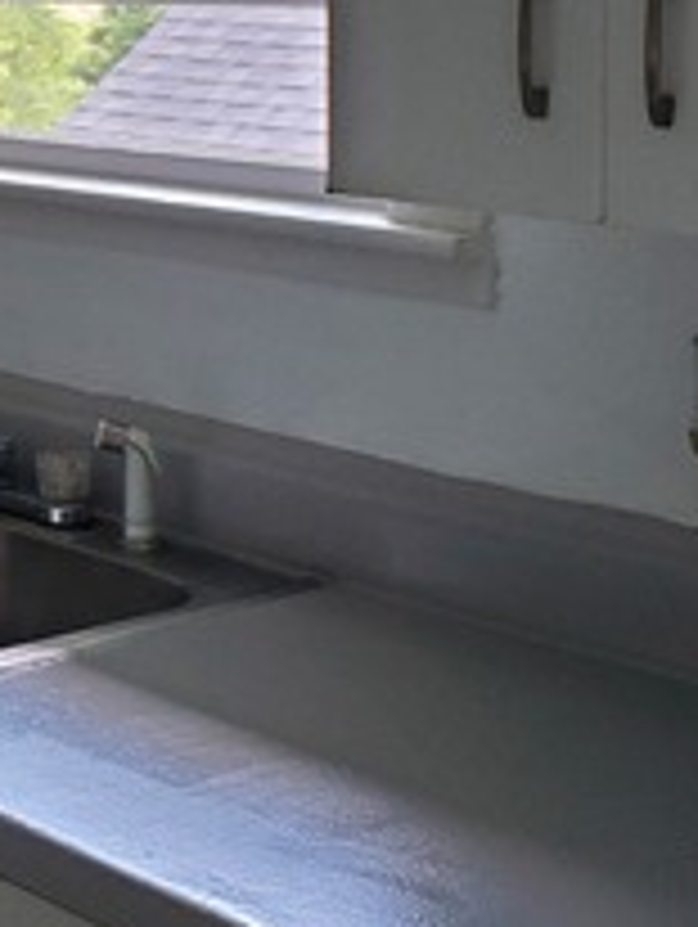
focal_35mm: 84
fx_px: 2254
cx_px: -216
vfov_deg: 23.0
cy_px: 205
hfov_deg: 16.6
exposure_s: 1/60
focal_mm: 4.3
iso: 200
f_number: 2.4
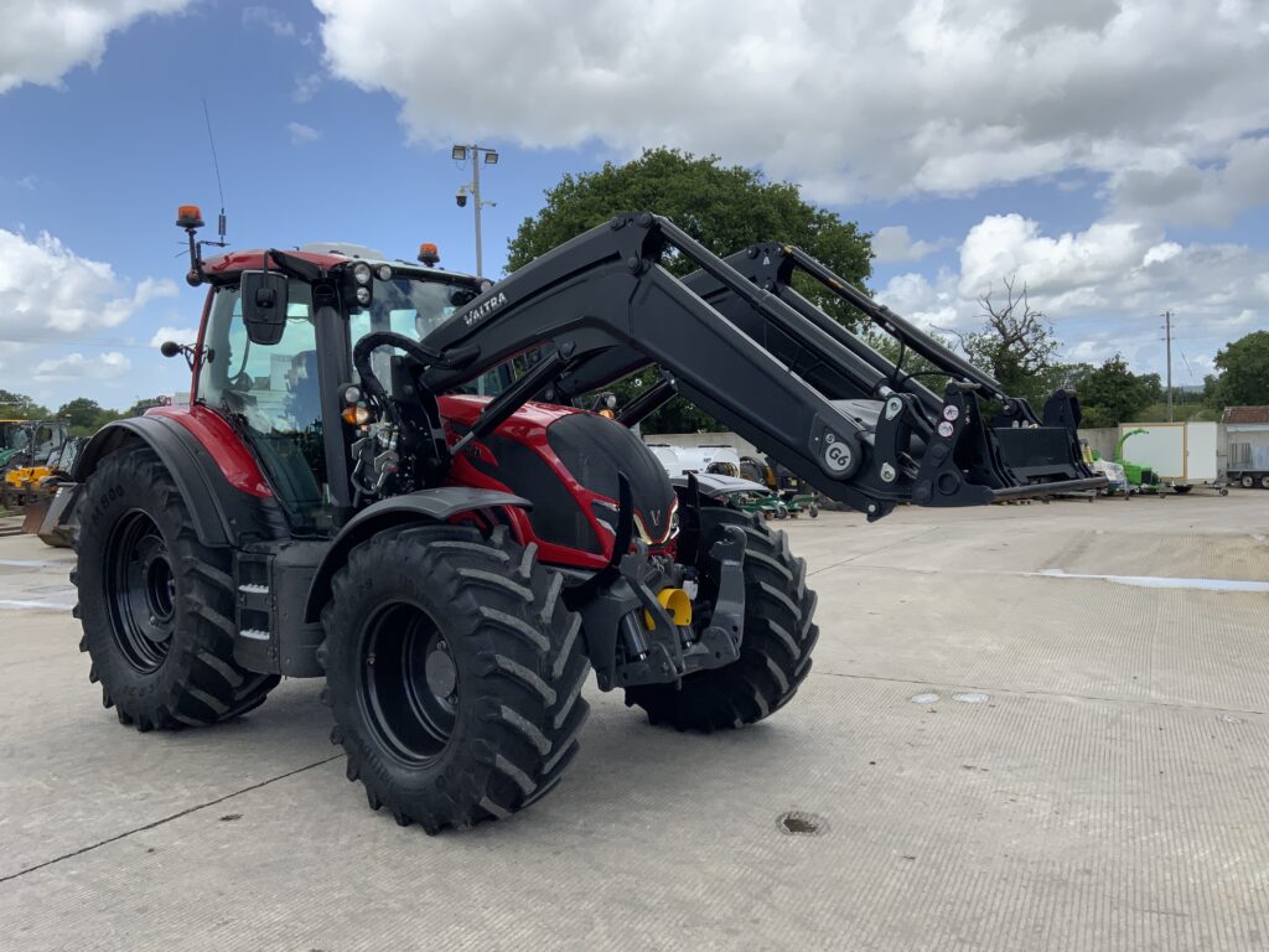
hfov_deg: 61.7
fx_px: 1063
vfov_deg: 48.2
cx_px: 634
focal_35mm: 29
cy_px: 476
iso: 16
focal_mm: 3
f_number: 1.8
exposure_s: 1/1144
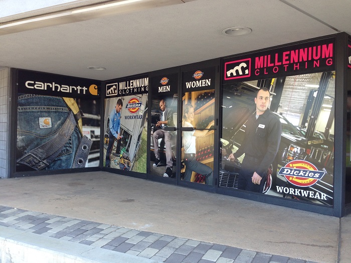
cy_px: 132
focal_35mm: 33
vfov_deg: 42.9
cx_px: 176
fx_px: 335
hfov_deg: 55.4
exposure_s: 1/128
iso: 50
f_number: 2.4
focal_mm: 4.12
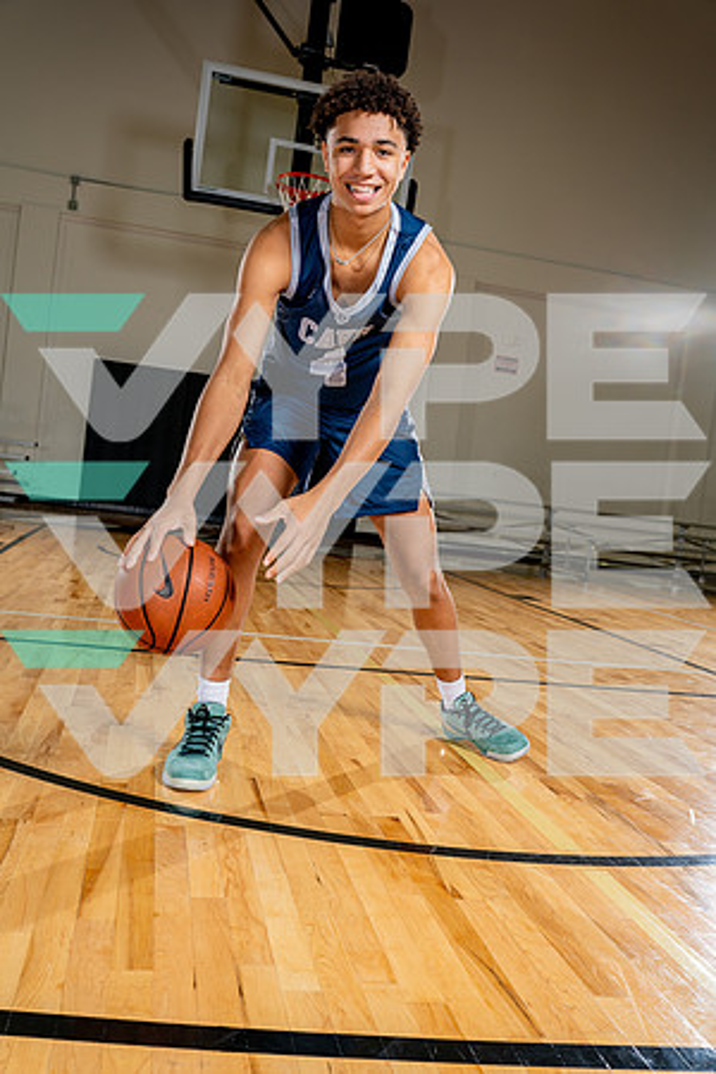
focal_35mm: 33
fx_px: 984
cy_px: 537
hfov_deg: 40.0
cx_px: 358
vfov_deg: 57.2
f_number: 5.6
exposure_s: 1/250
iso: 200
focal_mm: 33
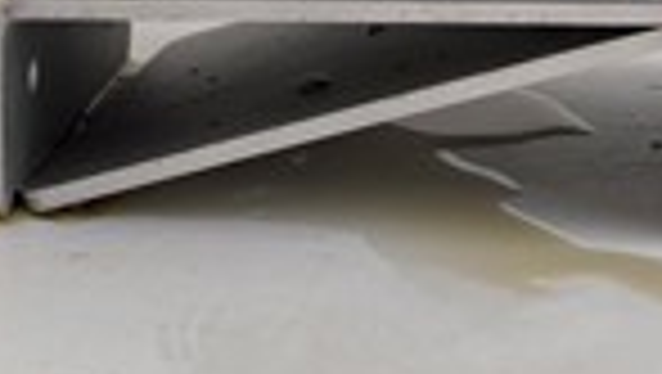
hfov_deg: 10.5
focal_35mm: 205
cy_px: -277
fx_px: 3602
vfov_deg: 5.8
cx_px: 450
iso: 50
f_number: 2
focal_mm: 8.5
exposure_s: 1/251
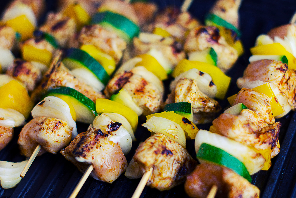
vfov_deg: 18.2
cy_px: 99
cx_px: 148
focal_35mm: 75
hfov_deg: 27.0
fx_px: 617
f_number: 2.2
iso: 100
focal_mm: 50
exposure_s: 1/100
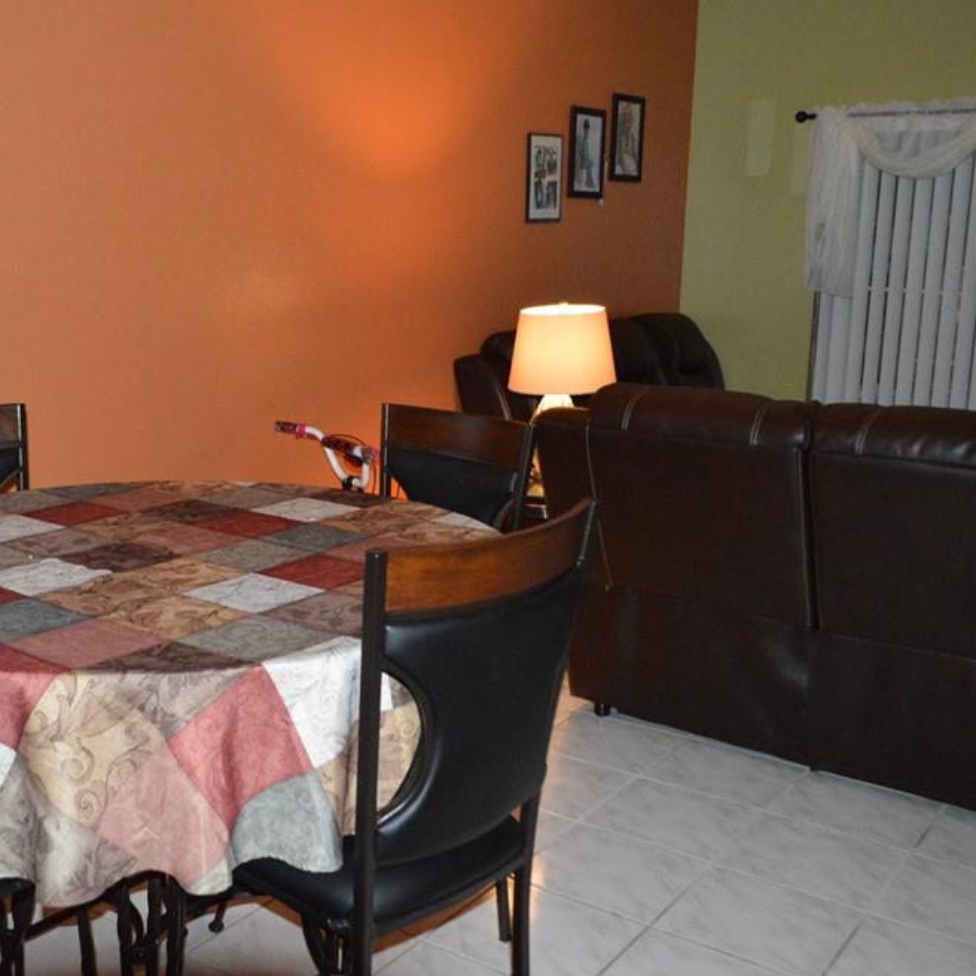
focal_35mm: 38
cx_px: 295
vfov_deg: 43.9
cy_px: 479
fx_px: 1212
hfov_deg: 43.0
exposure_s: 1/60
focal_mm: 18
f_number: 3.5
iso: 3200
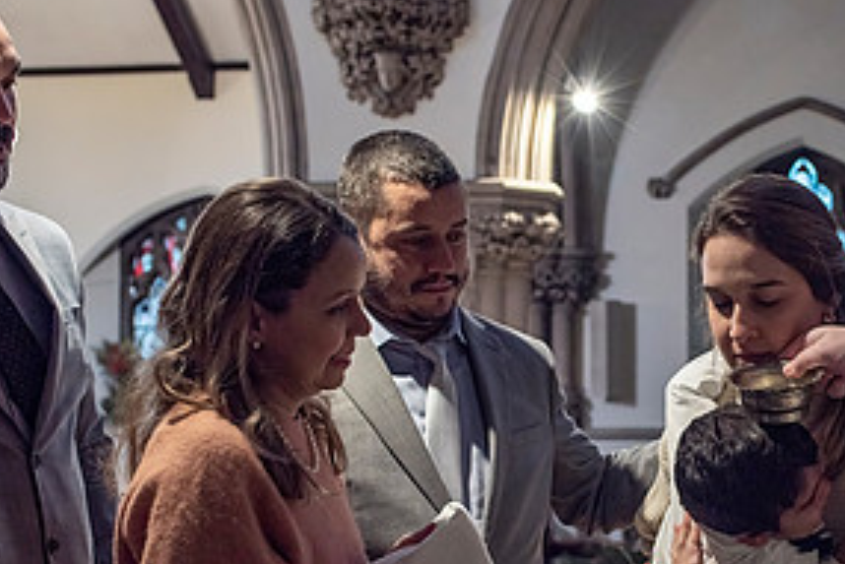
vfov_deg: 19.1
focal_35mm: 71
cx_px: 668
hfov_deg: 27.9
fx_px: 1667
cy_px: 406
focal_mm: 35
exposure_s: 1/180
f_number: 4
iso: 500
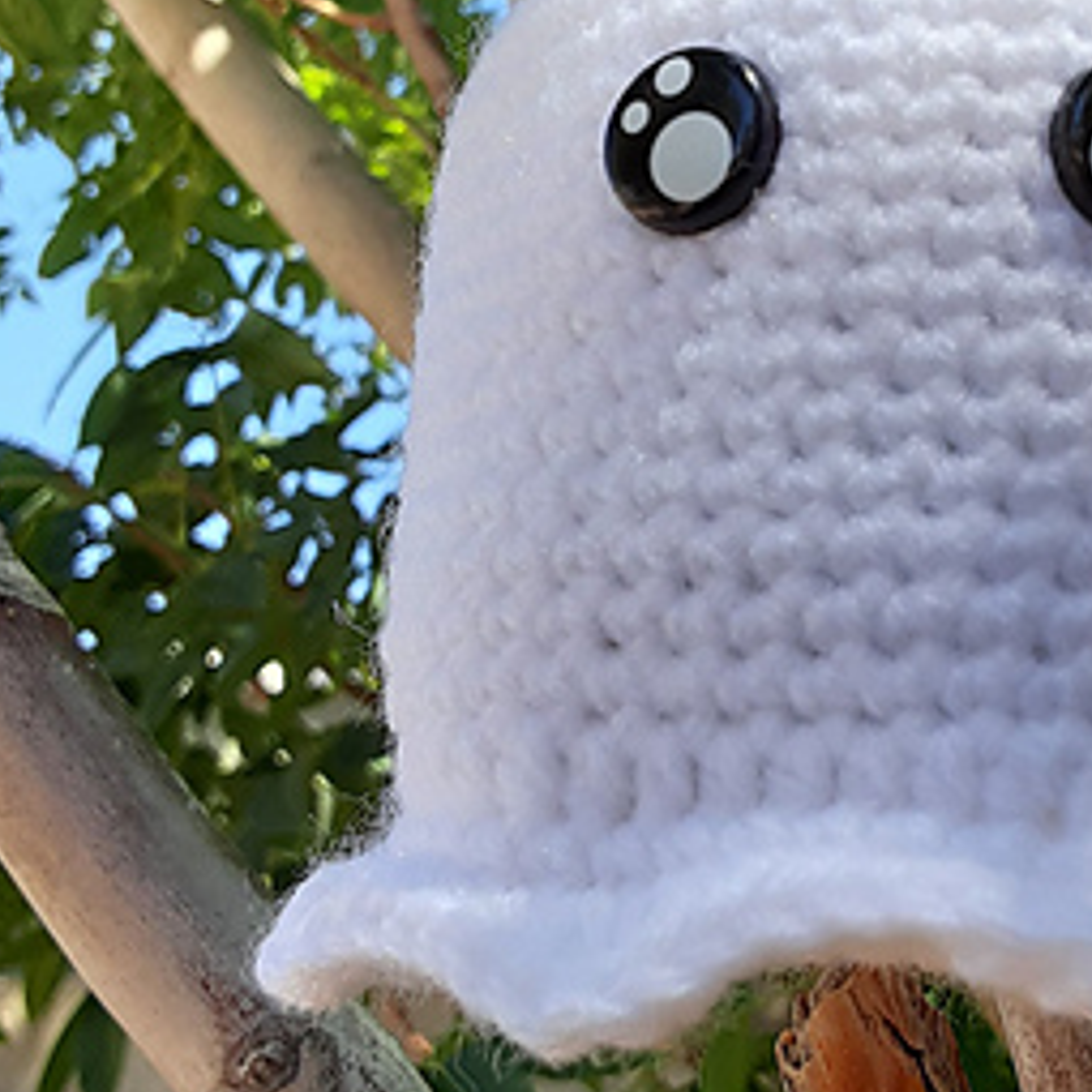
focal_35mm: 60
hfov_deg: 27.9
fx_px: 2141
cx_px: 912
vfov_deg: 28.2
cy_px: 261
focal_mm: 2.91
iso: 40
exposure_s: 1/374
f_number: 1.9
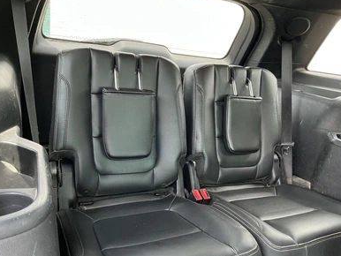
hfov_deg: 61.6
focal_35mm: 29
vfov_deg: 48.3
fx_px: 286
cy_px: 126
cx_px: 171
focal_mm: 3
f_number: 1.8
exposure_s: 1/60
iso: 100
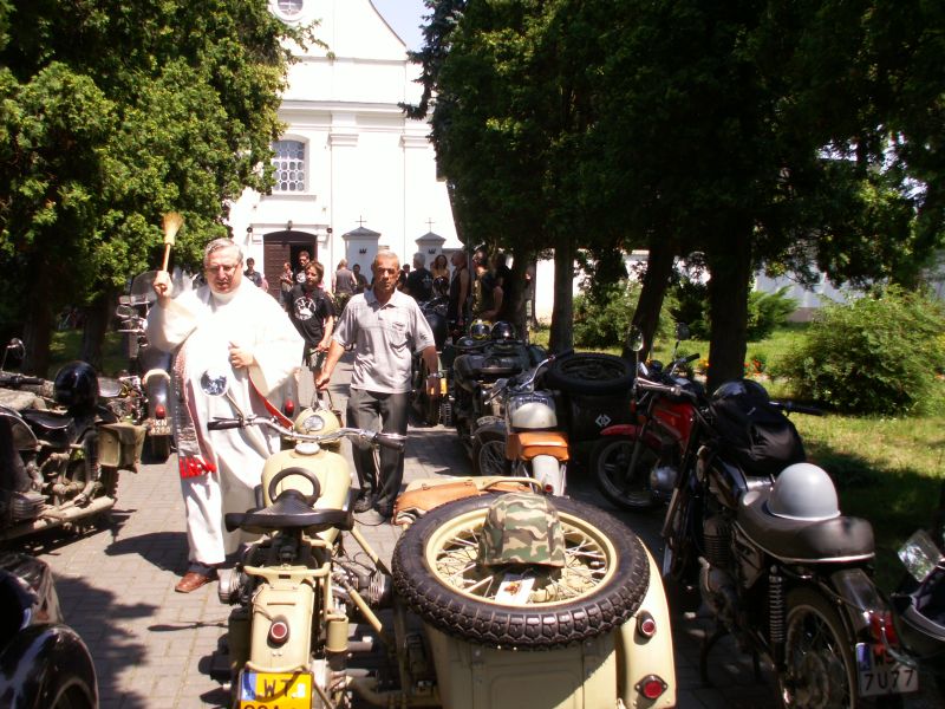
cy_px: 354
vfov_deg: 40.7
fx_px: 955
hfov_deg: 52.6
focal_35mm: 35
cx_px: 472
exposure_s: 1/160
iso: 50
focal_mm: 5.86
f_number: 5.6
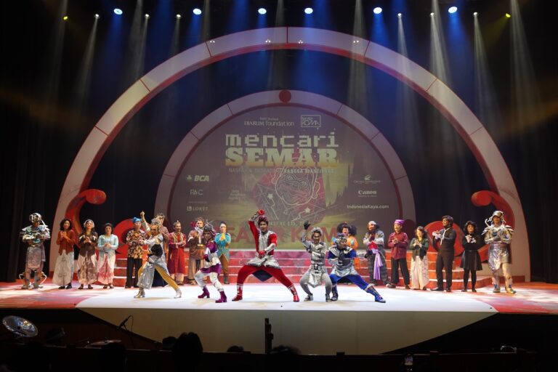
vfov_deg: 38.9
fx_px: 527
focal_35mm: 34
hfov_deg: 55.8
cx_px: 279
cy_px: 186
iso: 1600
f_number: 2.8
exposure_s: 1/250
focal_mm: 34
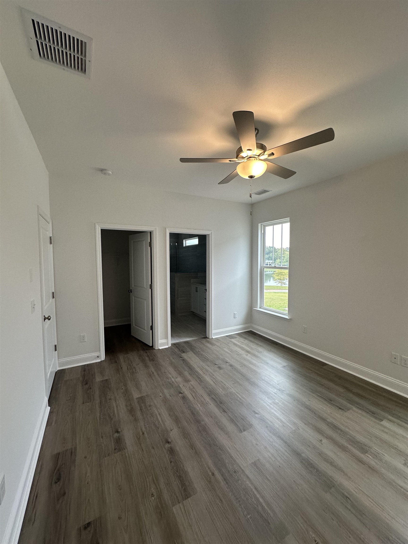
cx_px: 204
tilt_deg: -2.0
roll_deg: -0.5
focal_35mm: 14
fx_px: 220
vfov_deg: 102.1
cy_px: 272
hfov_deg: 85.7
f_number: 2.2
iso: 160
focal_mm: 2.22
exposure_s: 1/120
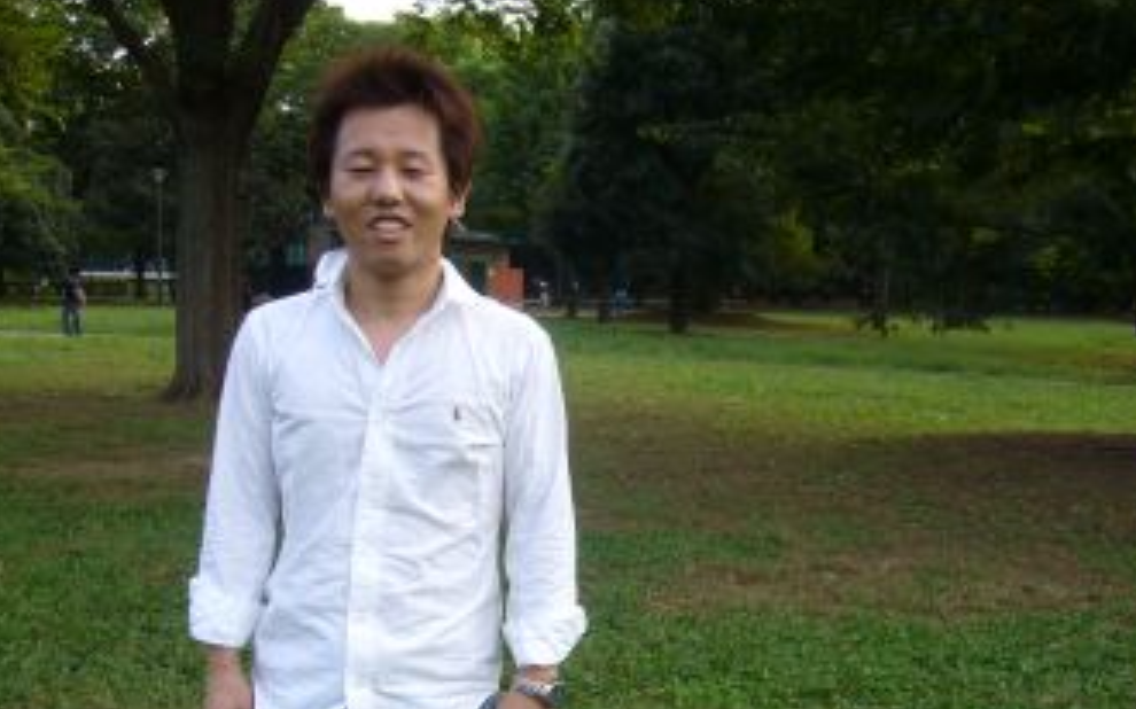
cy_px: 496
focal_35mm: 45
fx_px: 1393
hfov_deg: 44.3
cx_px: 609
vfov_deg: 28.3
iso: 80
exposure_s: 1/160
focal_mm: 5.8
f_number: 2.8
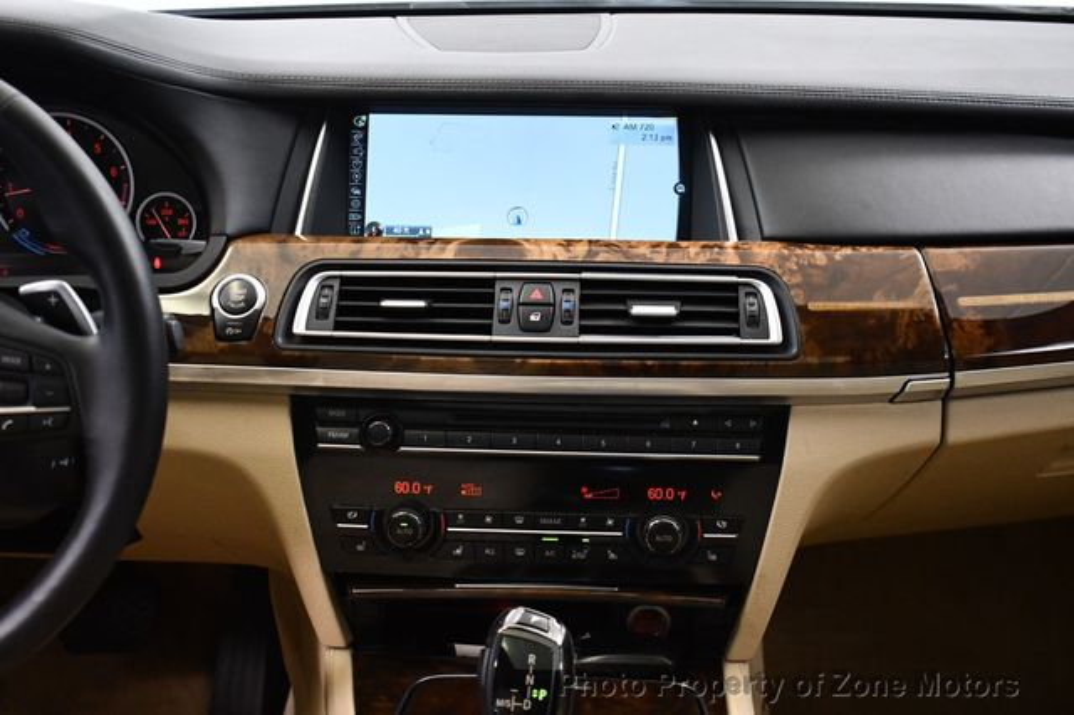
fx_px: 1431
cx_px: 537
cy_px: 358
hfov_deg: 41.1
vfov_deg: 28.0
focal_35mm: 48
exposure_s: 1/60
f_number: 4.5
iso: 3200
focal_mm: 32
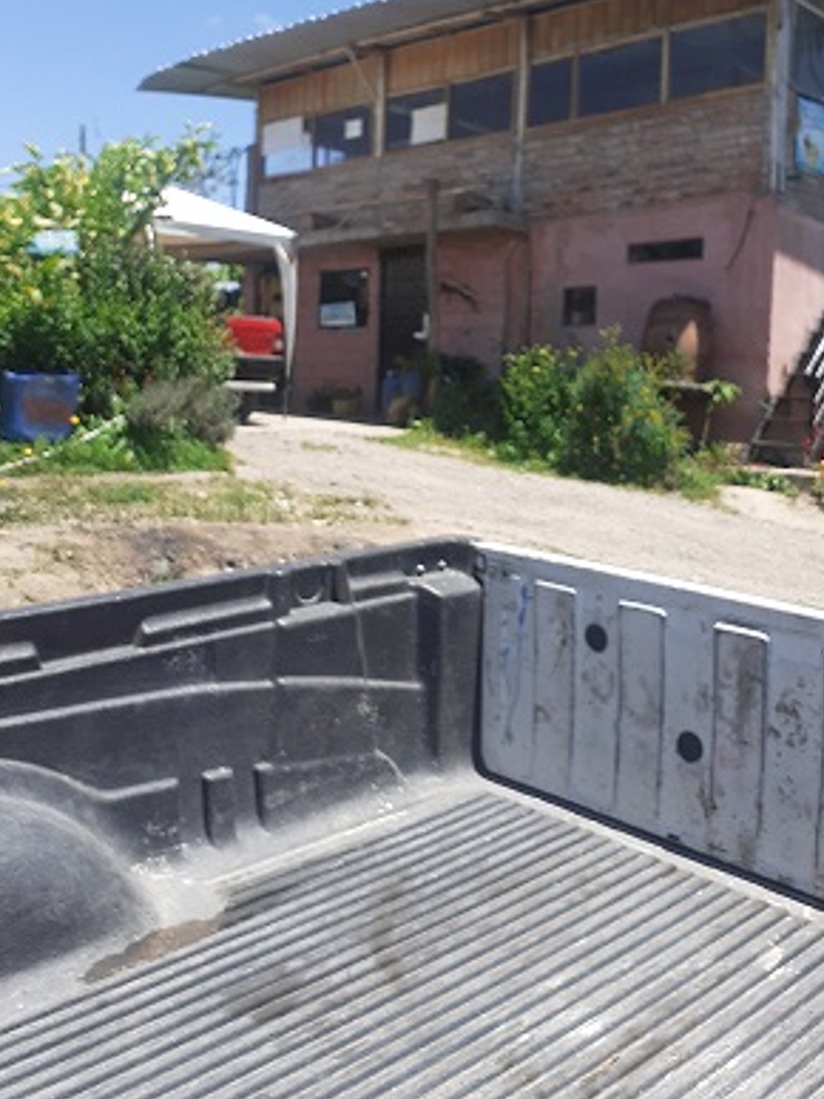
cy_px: 412
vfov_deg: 50.8
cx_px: 482
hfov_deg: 39.5
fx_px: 1143
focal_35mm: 36
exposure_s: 1/1083
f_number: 1.9
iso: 40
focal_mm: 3.6
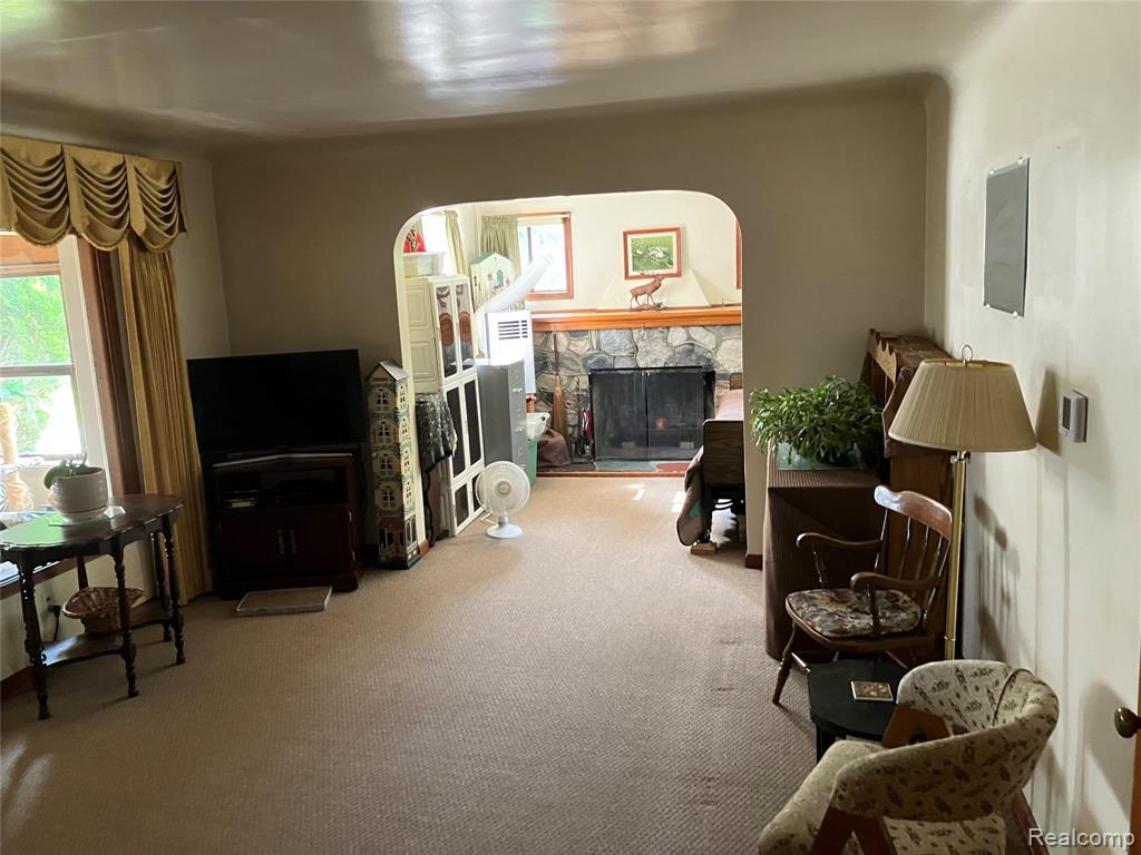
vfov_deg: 49.7
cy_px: 428
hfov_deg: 63.4
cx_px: 570
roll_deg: +2.5
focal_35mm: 28
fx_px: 923
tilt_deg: -7.3
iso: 320
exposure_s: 1/42
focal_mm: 3.99
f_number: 1.8
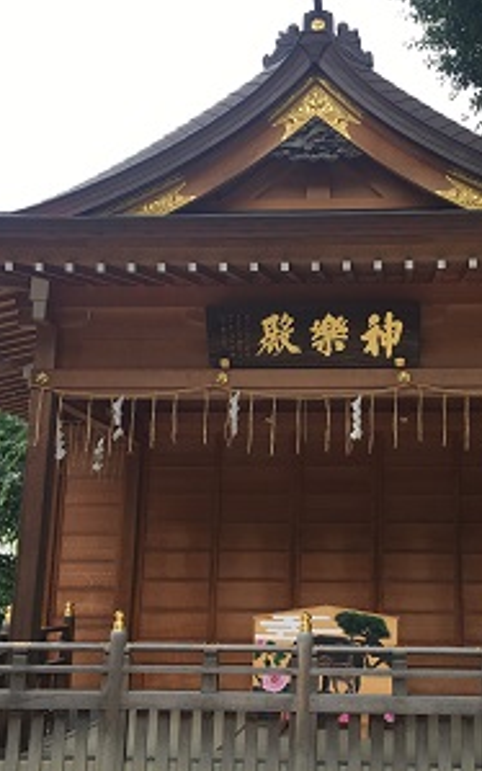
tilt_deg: +11.5
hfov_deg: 30.9
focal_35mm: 41
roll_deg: -1.3
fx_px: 861
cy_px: 409
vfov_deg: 48.2
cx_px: 345
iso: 25
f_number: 2.2
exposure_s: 1/845
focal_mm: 4.15
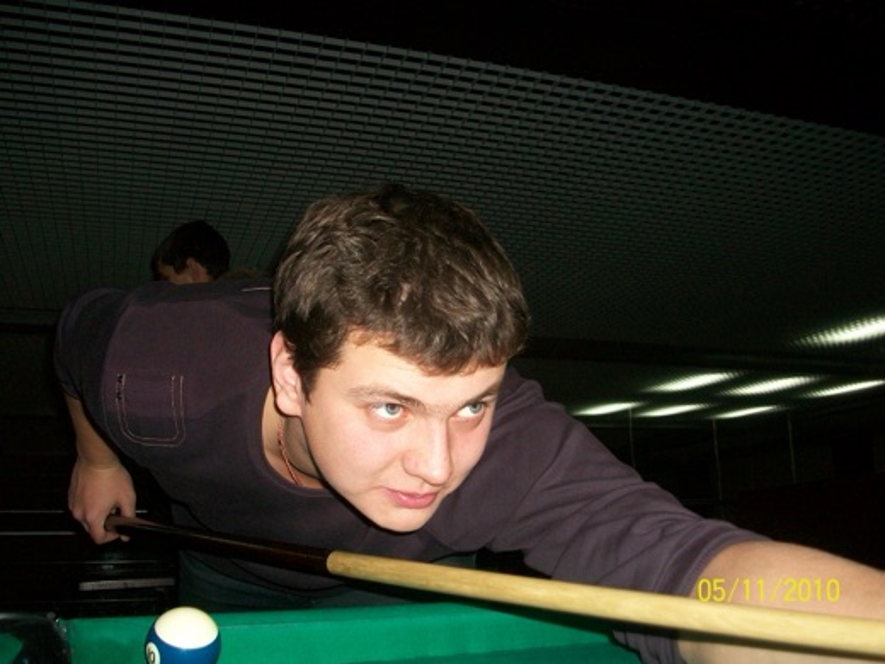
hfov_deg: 54.0
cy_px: 332
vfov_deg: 41.8
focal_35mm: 34
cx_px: 442
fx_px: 869
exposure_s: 1/60
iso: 120
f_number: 2.8
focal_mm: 5.7
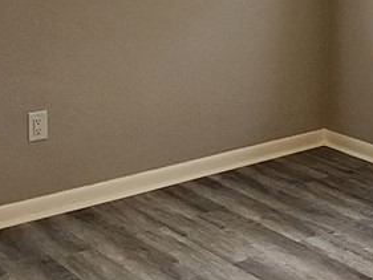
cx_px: 434
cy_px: -13
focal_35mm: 74
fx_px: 798
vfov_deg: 19.2
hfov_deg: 24.2
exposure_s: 1/60
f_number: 2.2
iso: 100
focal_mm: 1.74
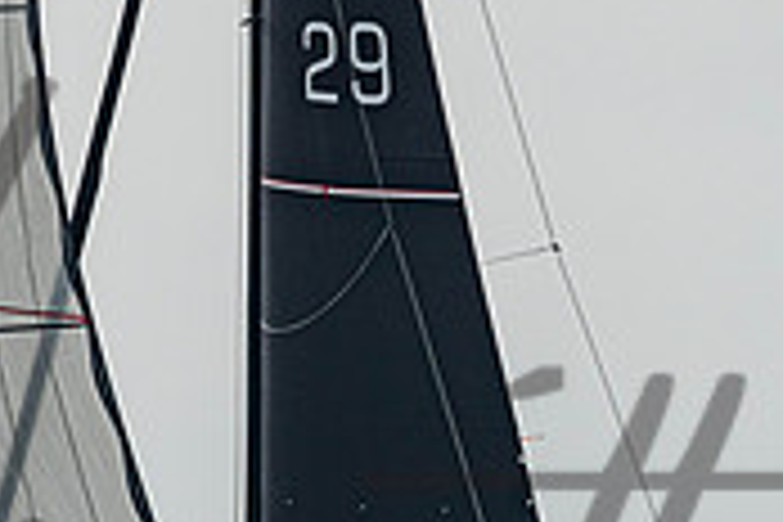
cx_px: 302
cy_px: 758
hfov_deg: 2.0
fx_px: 22596
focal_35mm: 1039
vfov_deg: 1.3
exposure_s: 1/3200
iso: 250
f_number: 5.6
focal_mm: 260
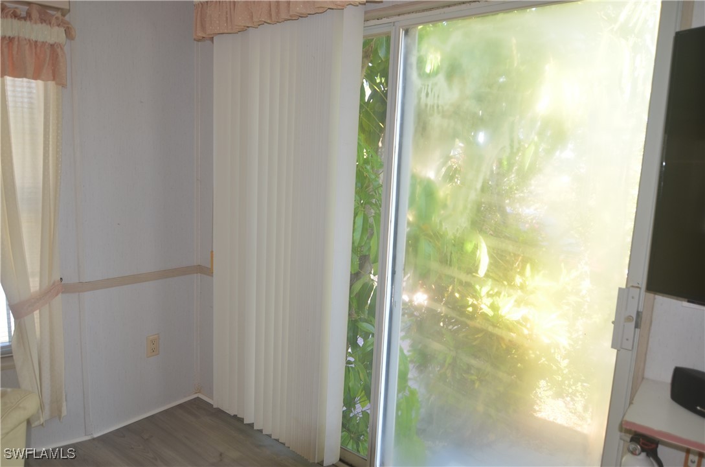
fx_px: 469
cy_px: 234
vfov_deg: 52.9
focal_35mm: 24
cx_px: 352
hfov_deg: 73.9
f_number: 2.8
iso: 200
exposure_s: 1/160
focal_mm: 16
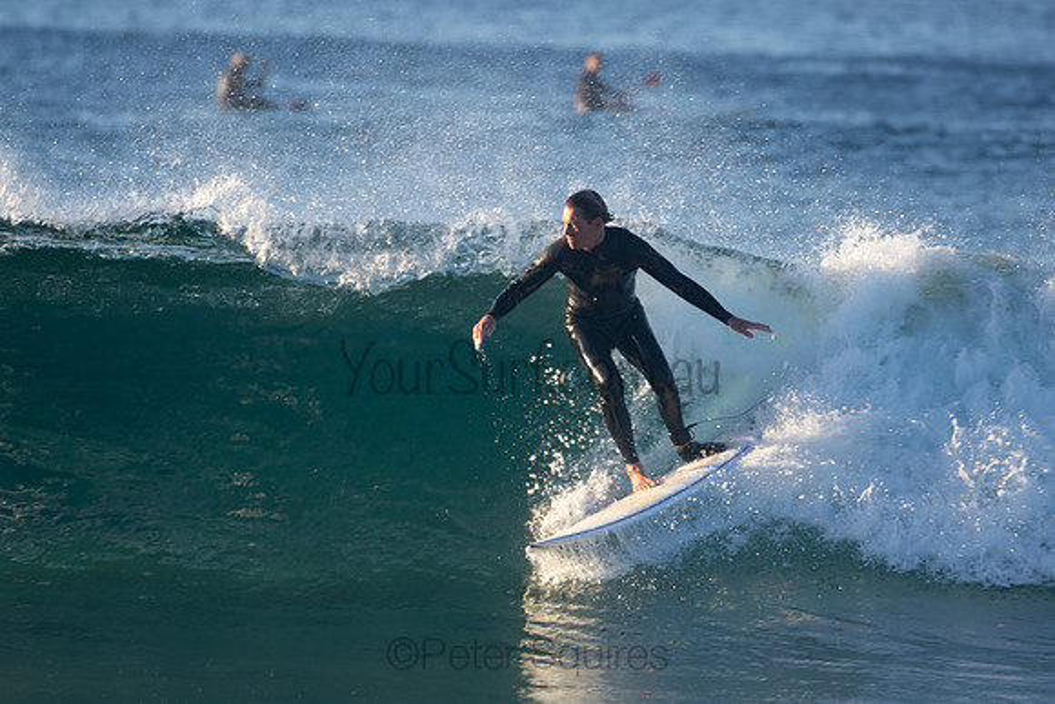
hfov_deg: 2.7
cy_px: 352
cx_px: 528
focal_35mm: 750
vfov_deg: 1.8
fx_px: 21983
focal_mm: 500
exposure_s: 1/320
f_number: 5.6
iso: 180
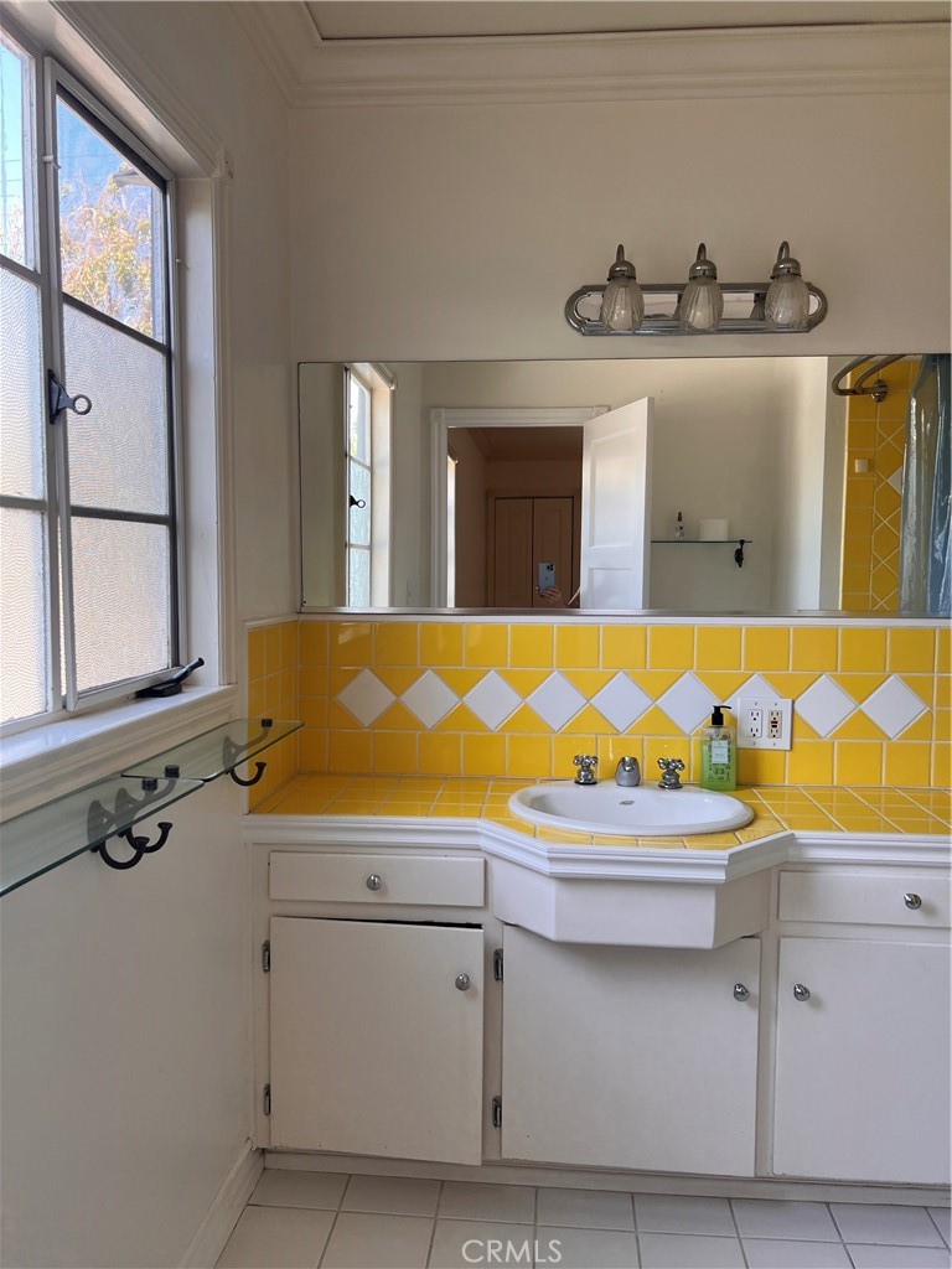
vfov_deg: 67.3
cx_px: 476
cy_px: 634
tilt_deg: -6.1
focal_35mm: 26
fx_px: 953
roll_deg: +0.5
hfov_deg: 53.1
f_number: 1.5
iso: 64
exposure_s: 1/170
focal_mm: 5.7
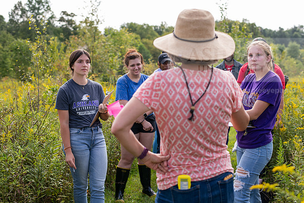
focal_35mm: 50
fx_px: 422
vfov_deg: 27.0
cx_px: 152
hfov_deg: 39.6
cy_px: 102
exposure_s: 1/320
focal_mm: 50
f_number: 3.5
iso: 100
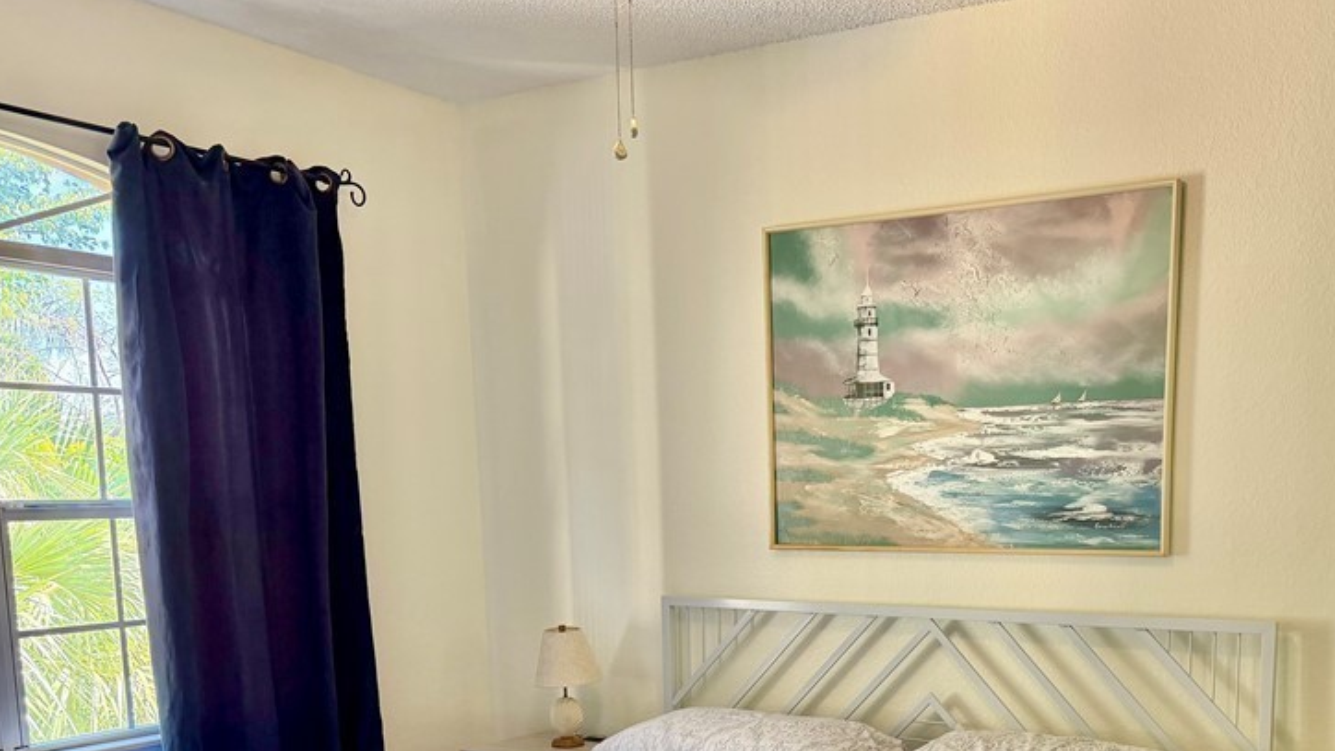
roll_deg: +0.7
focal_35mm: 37
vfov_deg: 30.6
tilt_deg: -8.5
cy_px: 677
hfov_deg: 53.2
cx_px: 868
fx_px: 1310
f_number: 1.78
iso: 200
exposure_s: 1/158
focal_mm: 6.76
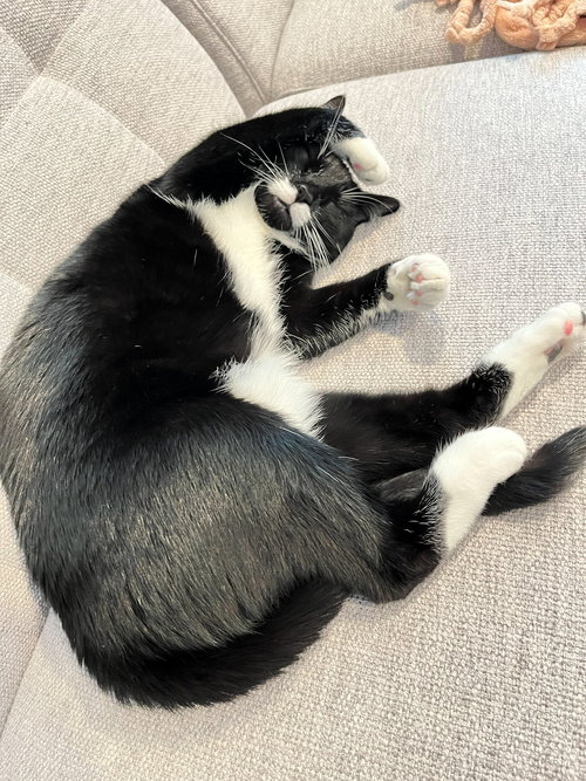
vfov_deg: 67.3
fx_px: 587
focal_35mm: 26
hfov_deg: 53.0
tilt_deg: -52.4
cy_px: 390
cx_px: 293
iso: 800
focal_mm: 5.1
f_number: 1.6
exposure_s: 1/30
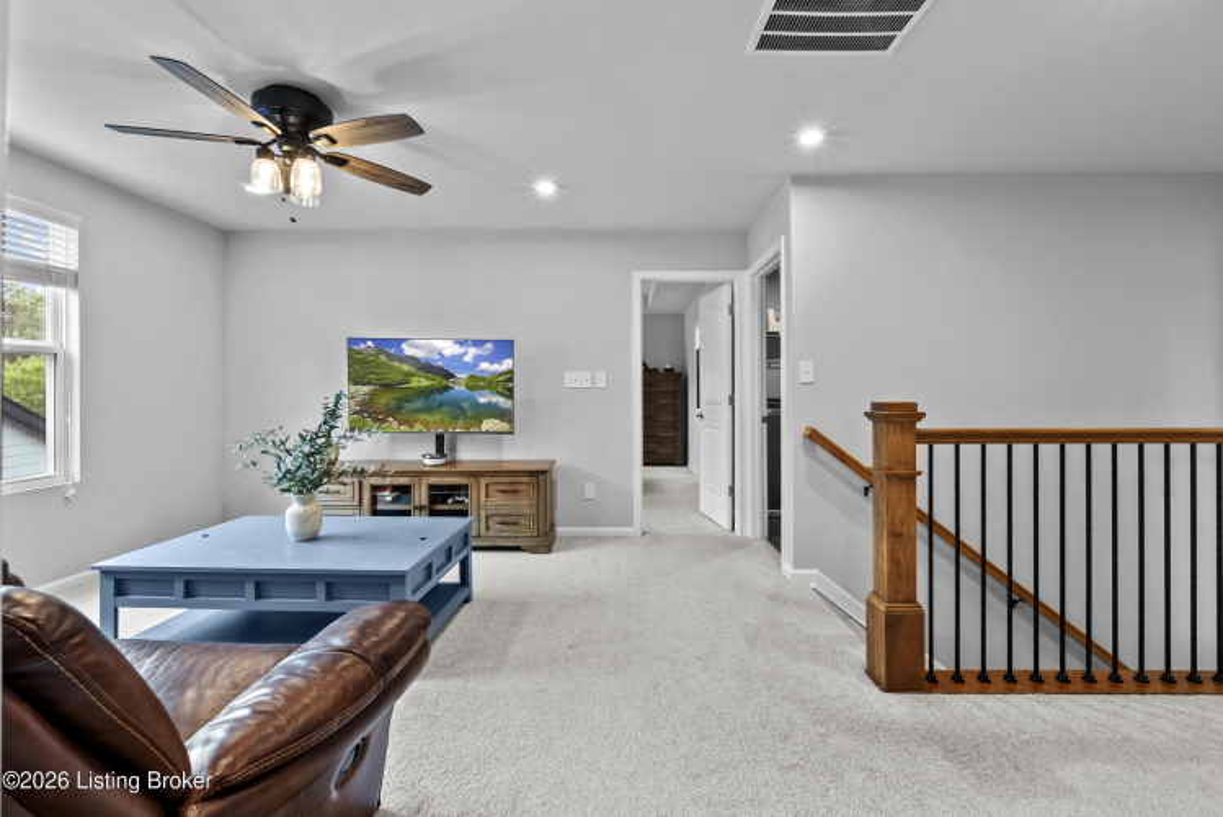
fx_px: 544
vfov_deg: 73.8
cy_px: 408
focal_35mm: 16
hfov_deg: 96.7
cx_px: 612
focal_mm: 16
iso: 400
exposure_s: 1/2
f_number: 11
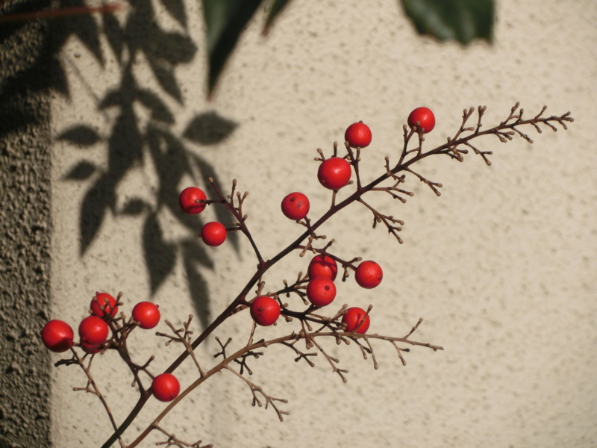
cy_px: 224
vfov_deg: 8.2
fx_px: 3139
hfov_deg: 10.9
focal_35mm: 182
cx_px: 298
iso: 80
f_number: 5.8
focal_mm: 32.14
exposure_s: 1/640
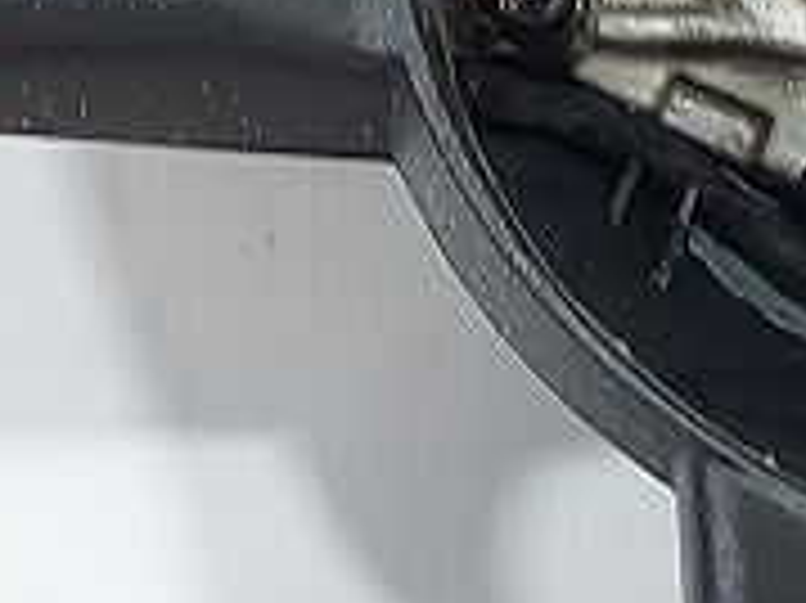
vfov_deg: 7.9
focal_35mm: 186
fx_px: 4328
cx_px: 1200
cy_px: -171
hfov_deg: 10.3
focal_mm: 5.23
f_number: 1.8
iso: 80
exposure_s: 1/50
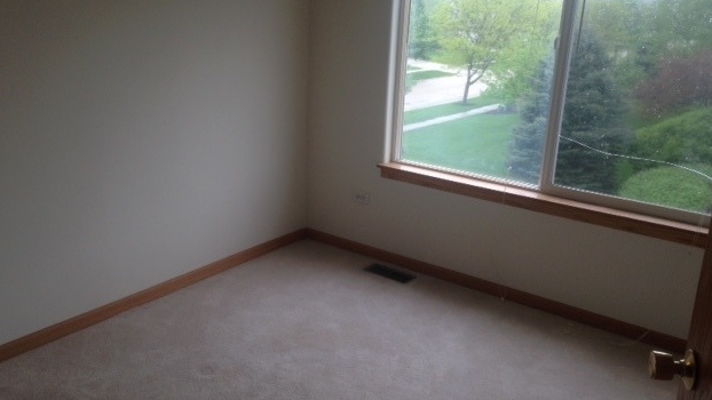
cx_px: 351
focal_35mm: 37
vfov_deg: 32.0
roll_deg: -0.6
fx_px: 699
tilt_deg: -13.0
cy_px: 197
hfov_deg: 54.0
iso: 50
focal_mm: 4.12
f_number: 2.4
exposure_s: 1/174
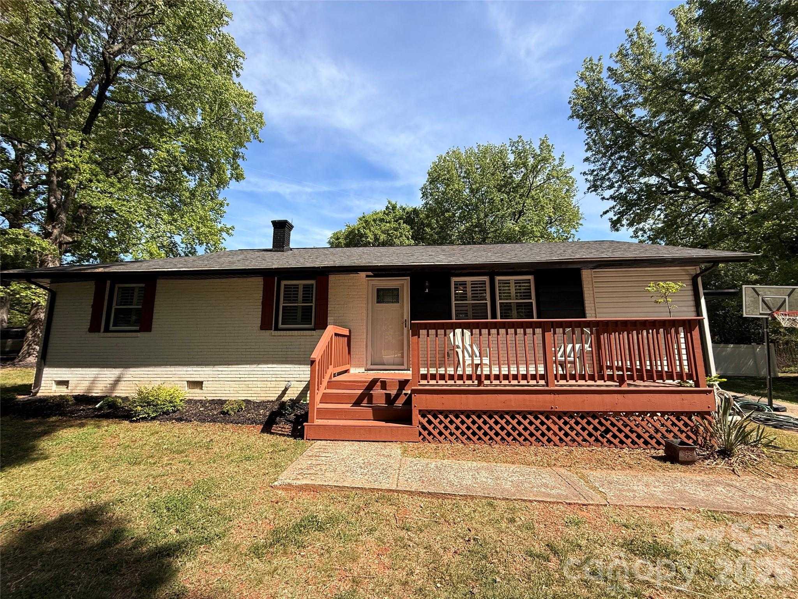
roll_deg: -0.3
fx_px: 323
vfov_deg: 85.7
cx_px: 399
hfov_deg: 102.1
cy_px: 300
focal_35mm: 14
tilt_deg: +9.1
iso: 50
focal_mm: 2.22
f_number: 2.2
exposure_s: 1/888
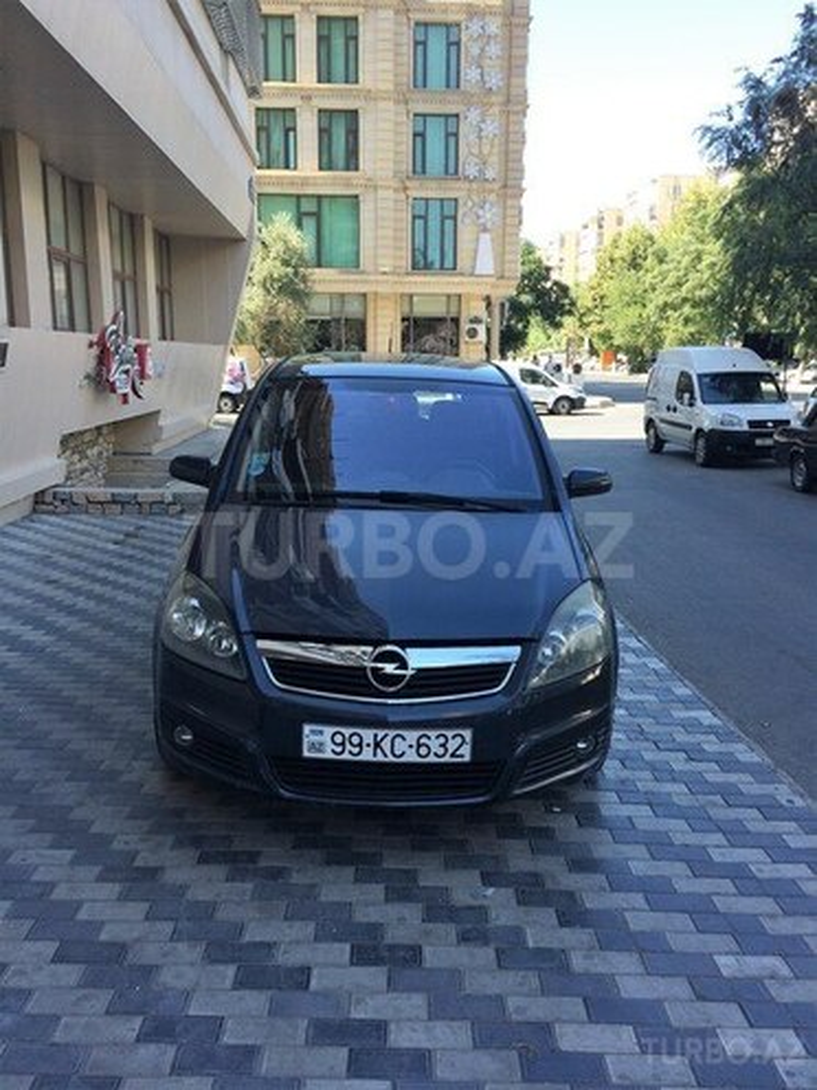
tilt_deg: -12.1
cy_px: 545
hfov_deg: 48.2
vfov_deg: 61.7
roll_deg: +1.5
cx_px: 408
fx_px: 913
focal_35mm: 29
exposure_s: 1/348
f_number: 2.2
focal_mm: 4.15
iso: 32
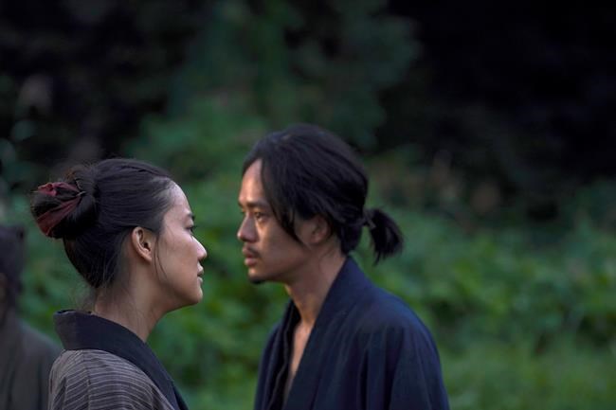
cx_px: 308
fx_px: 3216
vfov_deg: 7.3
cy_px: 205
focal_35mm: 188
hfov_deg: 10.9
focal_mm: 188
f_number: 5
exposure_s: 1/400
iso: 1600
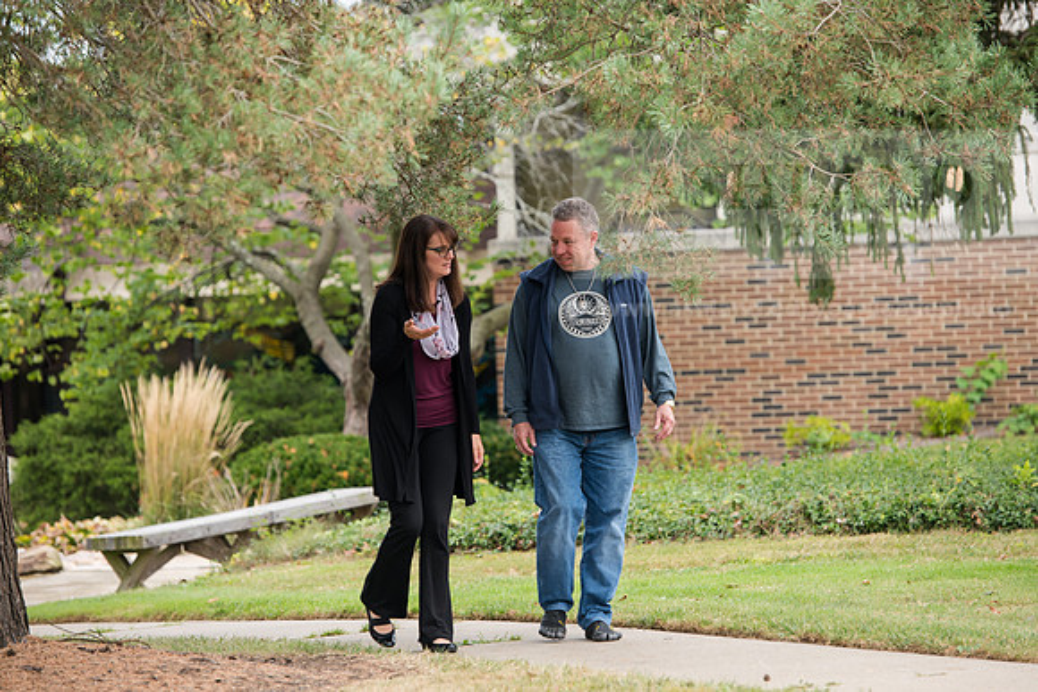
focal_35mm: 160
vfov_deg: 8.6
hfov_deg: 12.8
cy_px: 346
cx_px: 519
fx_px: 4614
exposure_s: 1/320
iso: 200
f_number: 4.5
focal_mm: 160
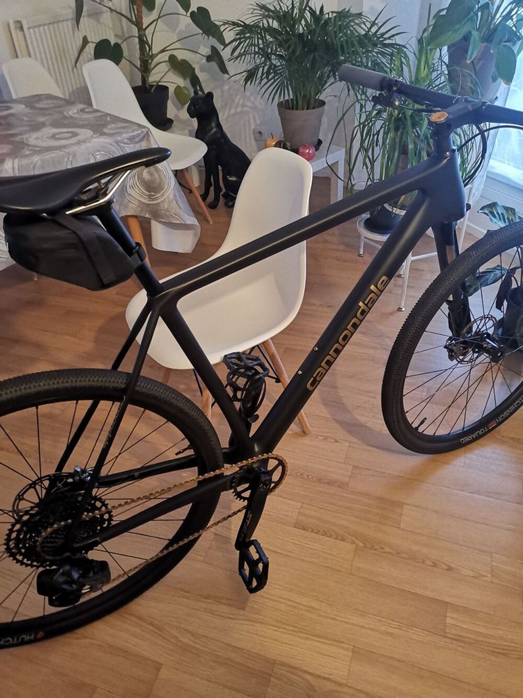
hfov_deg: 51.4
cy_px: 349
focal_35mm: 27
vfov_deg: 65.3
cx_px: 262
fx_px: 544
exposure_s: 3
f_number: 1.8
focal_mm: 3.95
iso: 400
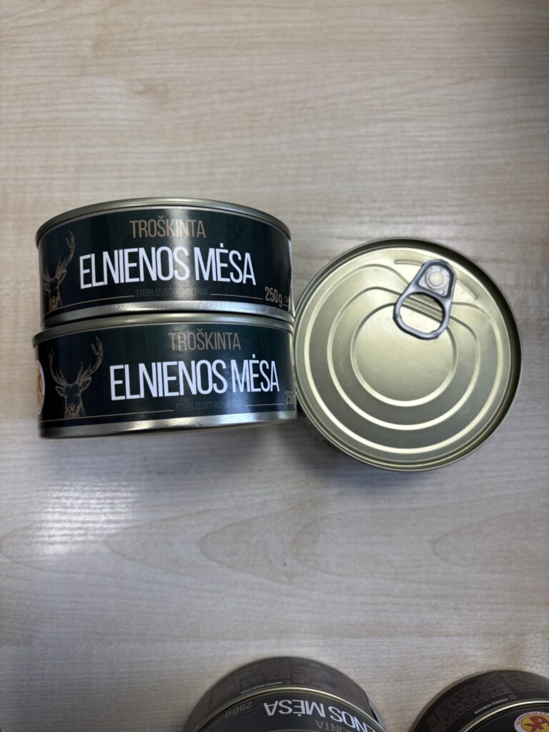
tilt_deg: -83.1
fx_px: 550
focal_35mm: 26
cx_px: 274
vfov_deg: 67.3
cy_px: 366
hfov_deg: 53.1
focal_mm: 5.96
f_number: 1.6
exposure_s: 1/100
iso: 40
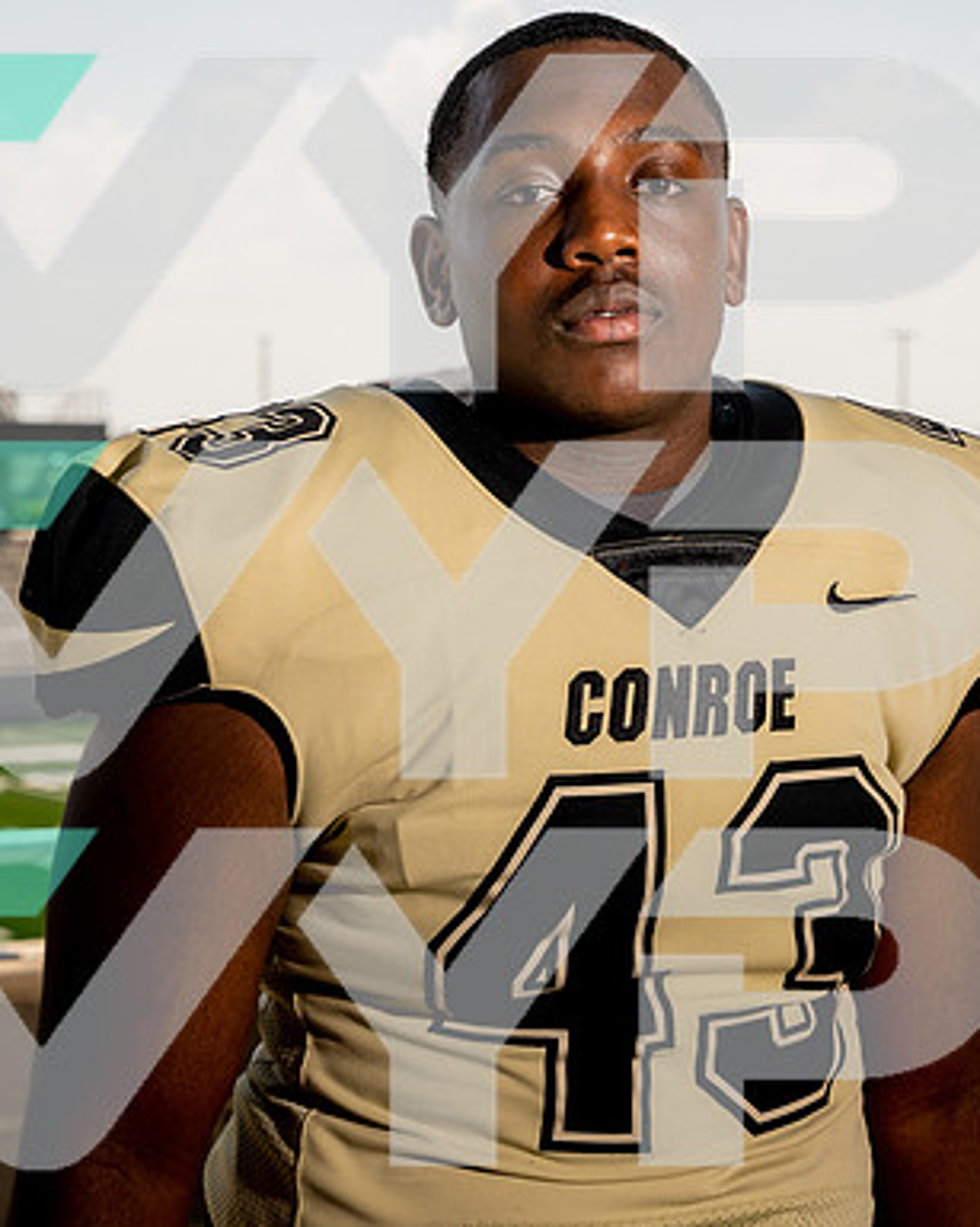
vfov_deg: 20.2
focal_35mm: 95
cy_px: 612
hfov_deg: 16.2
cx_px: 587
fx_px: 3446
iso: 100
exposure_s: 1/250
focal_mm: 67
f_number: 7.1
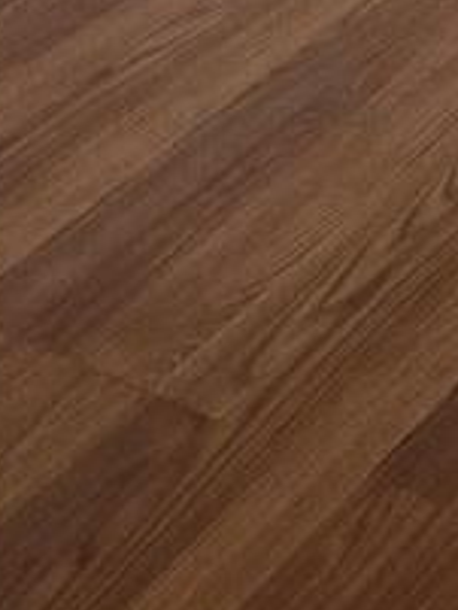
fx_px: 2414
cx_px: 931
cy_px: -692
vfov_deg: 12.3
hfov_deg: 10.0
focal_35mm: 137
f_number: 1.8
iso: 125
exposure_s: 1/180
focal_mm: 5.4
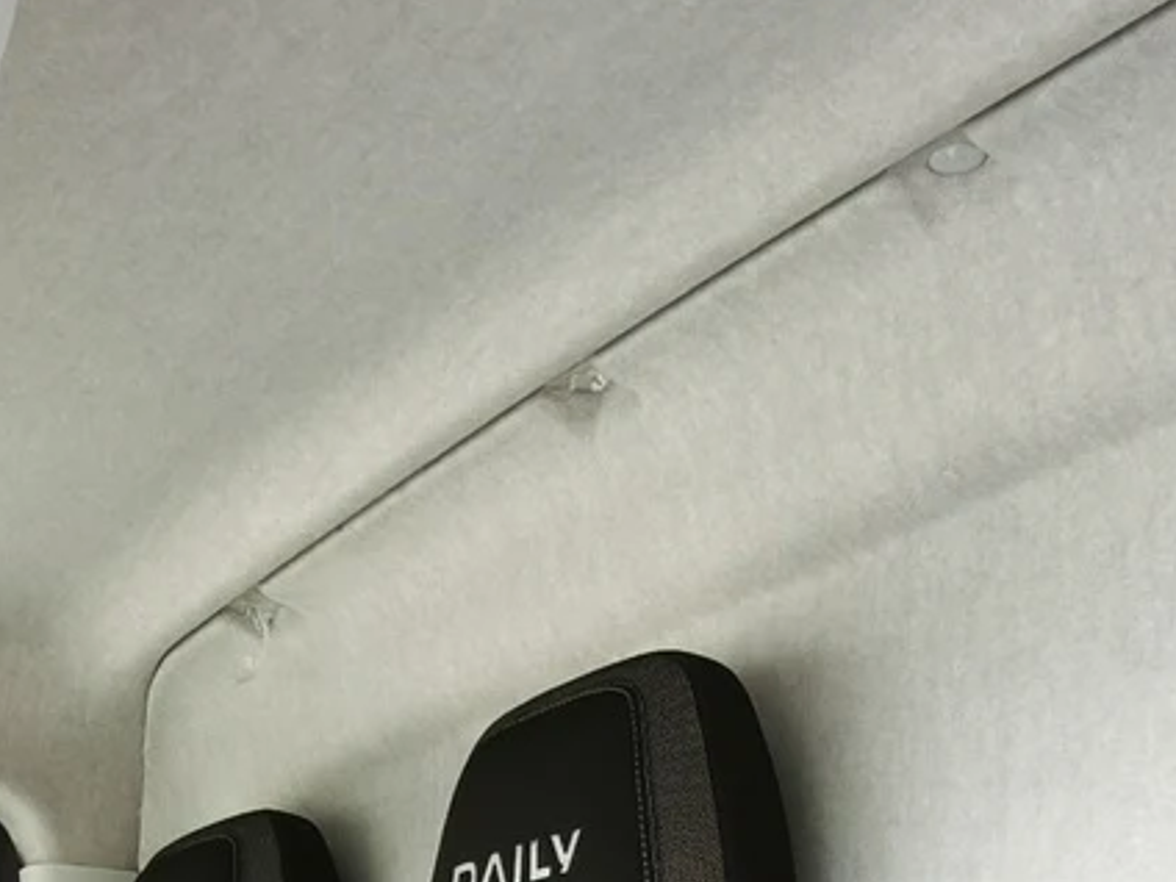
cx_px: 302
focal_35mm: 68
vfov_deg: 18.7
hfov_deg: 28.2
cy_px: 1384
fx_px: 2310
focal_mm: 1.91
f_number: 2.2
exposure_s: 1/50
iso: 80
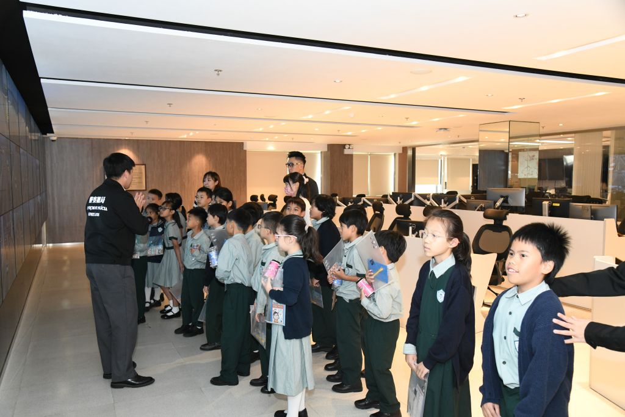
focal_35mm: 30
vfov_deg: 43.6
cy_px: 208
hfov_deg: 61.9
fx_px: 521
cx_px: 312
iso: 2500
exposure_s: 1/80
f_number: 5.6
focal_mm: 30
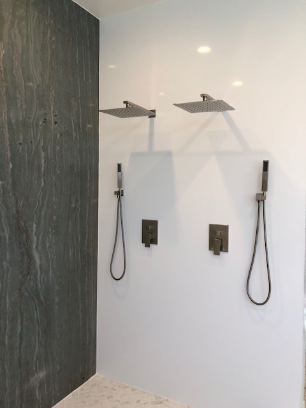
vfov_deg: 63.4
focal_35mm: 28
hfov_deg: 49.7
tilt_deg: -2.2
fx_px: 330
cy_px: 204
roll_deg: +0.1
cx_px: 153
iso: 64
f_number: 1.8
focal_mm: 3.99
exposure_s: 1/120
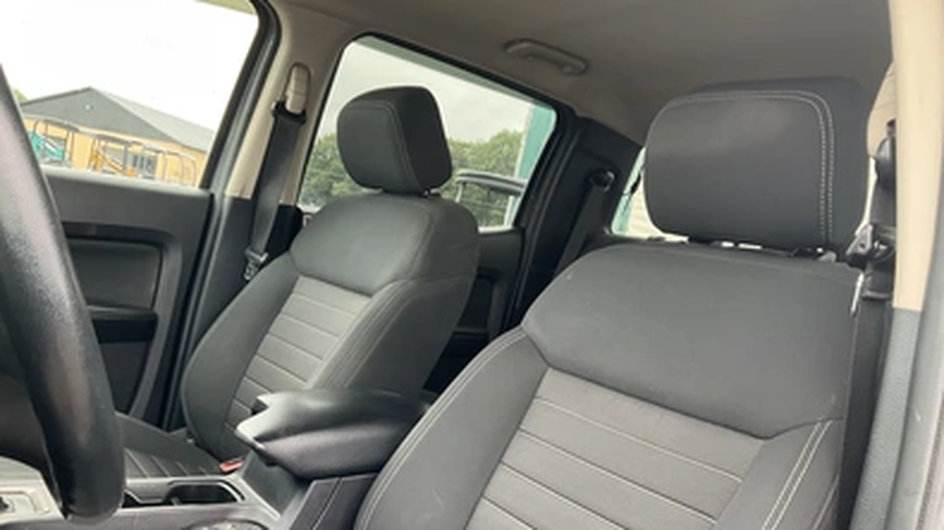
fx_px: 801
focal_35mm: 32
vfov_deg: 36.4
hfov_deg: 61.0
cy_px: 344
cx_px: 468
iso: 64
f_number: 1.8
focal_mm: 3
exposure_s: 1/83
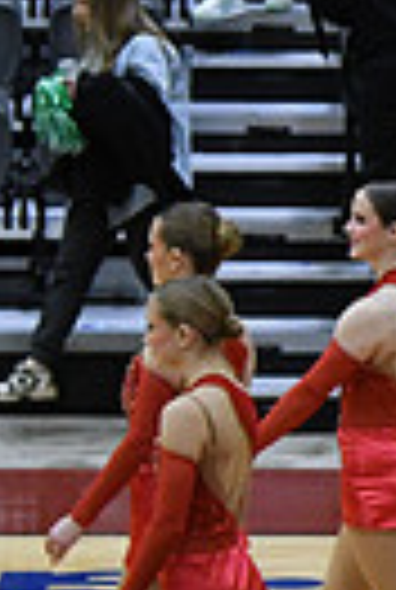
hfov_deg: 2.9
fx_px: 7615
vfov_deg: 4.4
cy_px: 579
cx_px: 1256
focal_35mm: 464
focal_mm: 70
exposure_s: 1/500
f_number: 4
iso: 5000
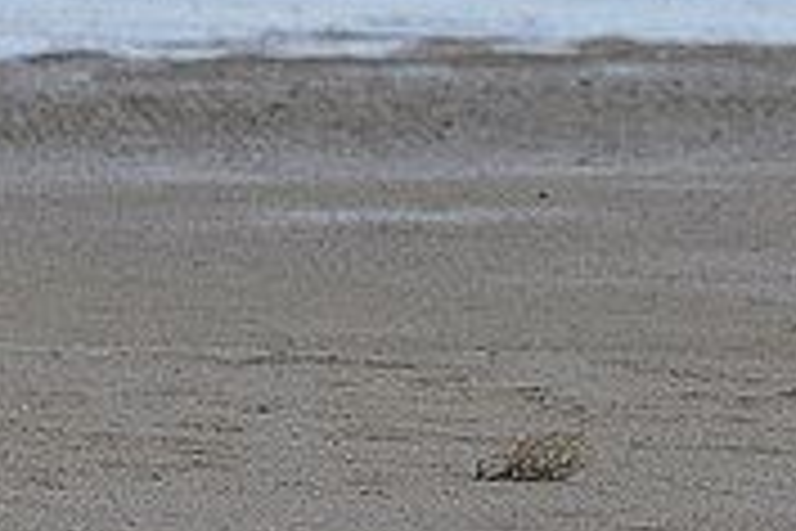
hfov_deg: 0.5
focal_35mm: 3899
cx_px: 1518
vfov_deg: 0.4
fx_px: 86204
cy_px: 836
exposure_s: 1/1600
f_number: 6.3
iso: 560
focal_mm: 400
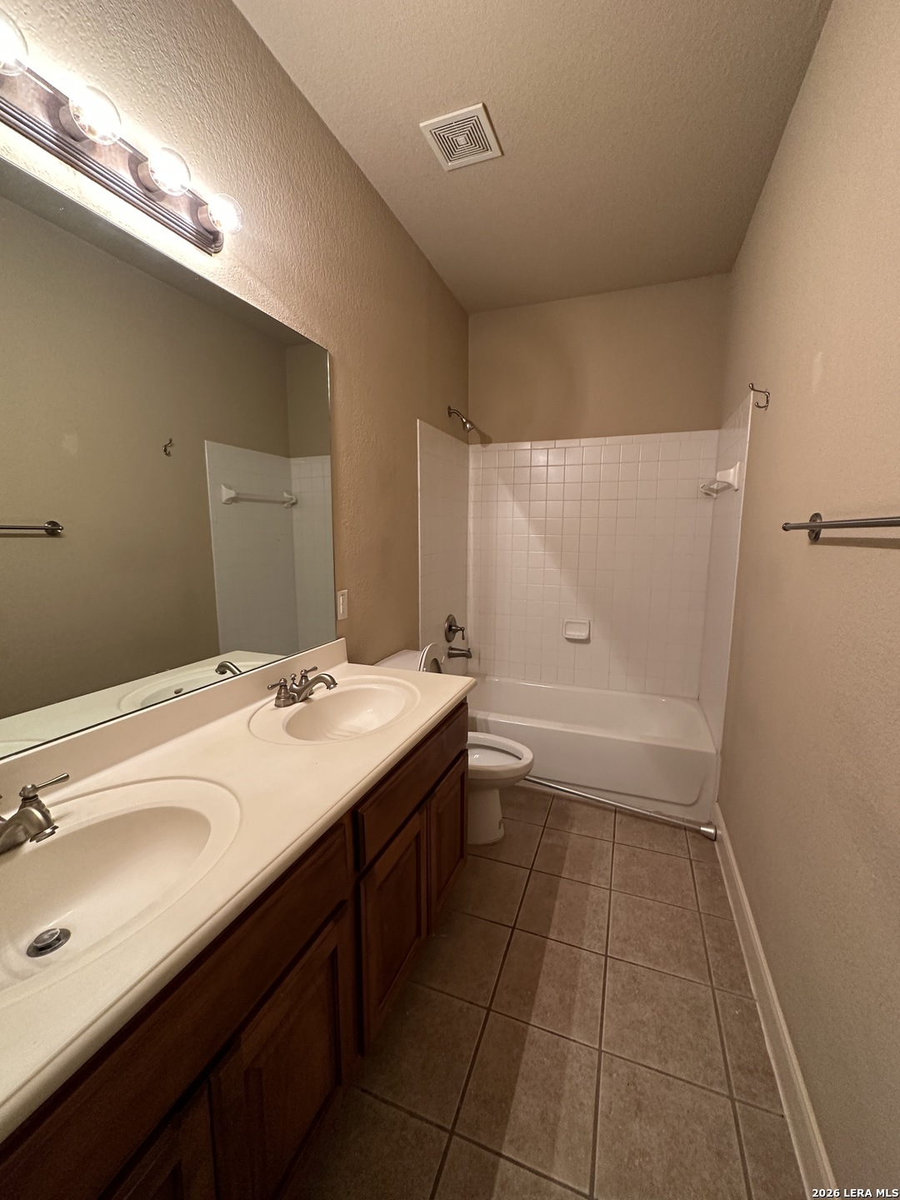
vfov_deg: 102.1
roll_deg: +0.1
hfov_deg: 85.7
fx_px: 485
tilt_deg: -7.7
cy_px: 600
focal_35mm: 14
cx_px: 450
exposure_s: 1/60
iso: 320
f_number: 2.2
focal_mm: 2.22
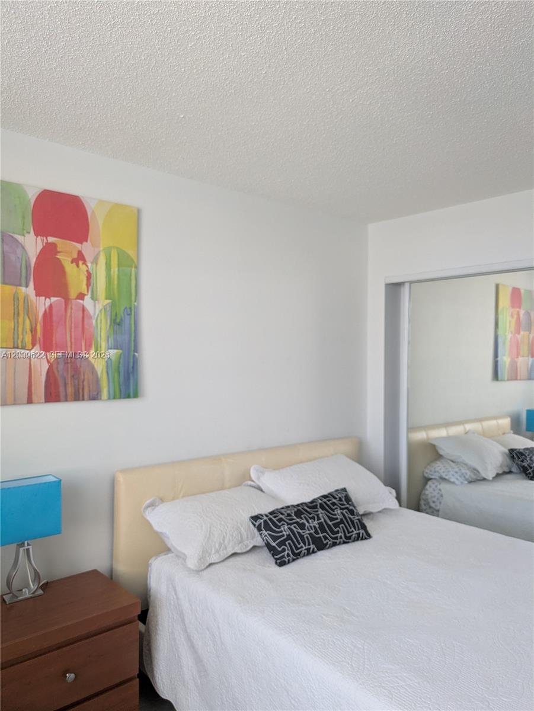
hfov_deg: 54.9
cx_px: 267
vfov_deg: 69.4
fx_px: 514
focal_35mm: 25
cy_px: 356
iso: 99
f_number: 1.89
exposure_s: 1/120
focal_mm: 5.43
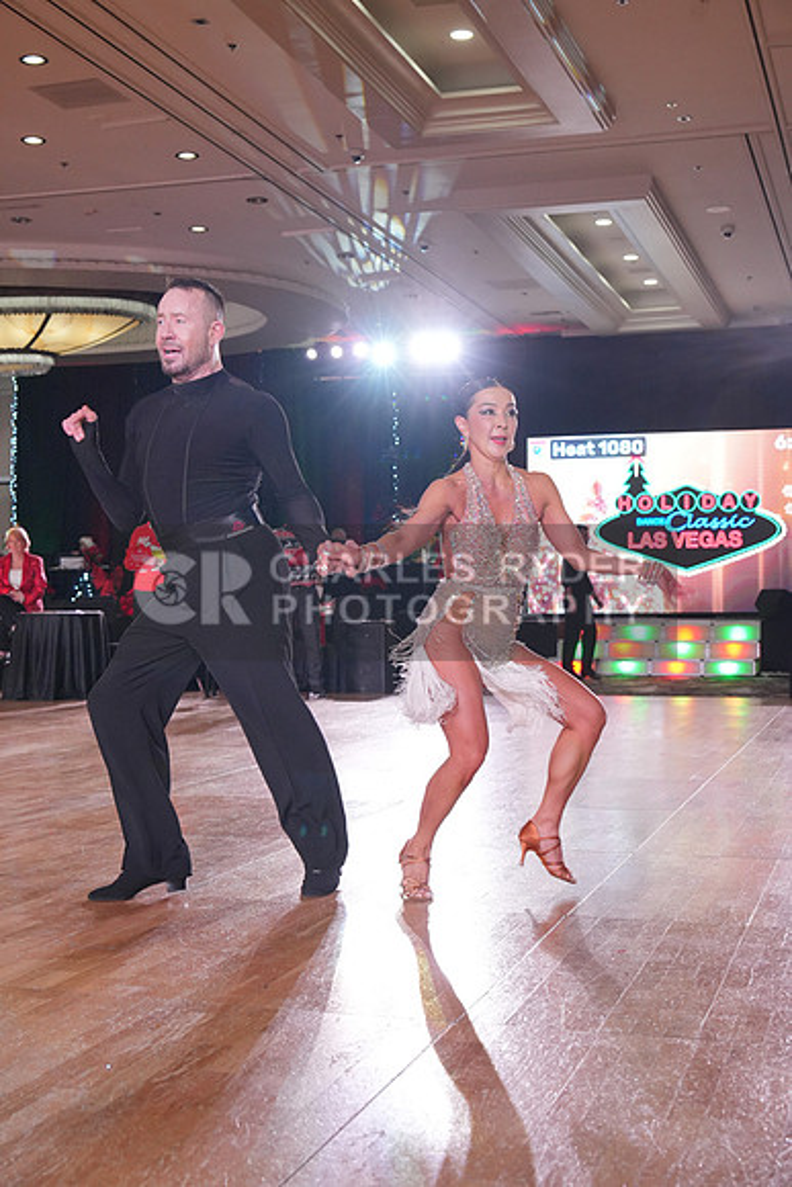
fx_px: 1616
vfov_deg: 40.3
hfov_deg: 27.5
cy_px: 594
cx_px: 396
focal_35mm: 49
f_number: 5.6
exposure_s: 1/400
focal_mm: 49
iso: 3200
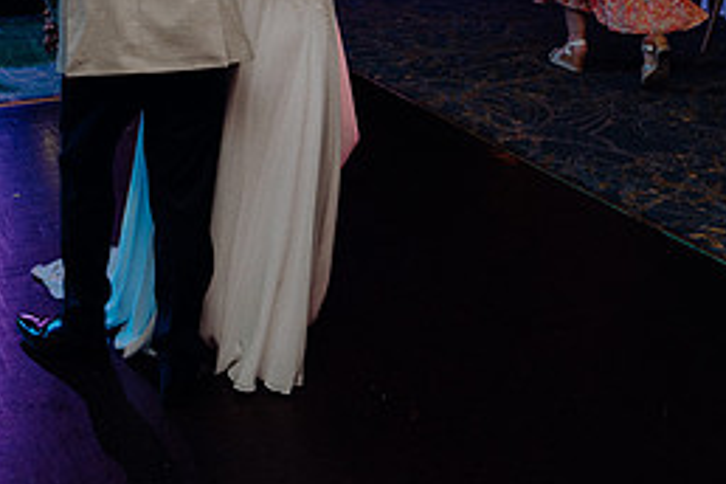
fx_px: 1089
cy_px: -52
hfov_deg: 35.0
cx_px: 87
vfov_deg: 23.5
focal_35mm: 54
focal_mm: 24
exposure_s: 1/200
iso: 2500
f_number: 3.5
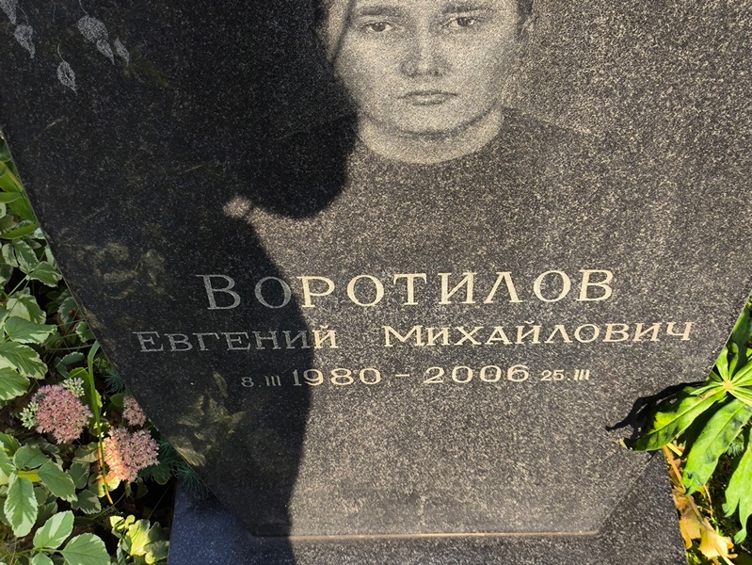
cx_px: 376
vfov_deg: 29.1
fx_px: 1087
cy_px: 282
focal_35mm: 50
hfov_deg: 38.2
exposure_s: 1/491
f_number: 1.7
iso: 50
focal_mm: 4.71
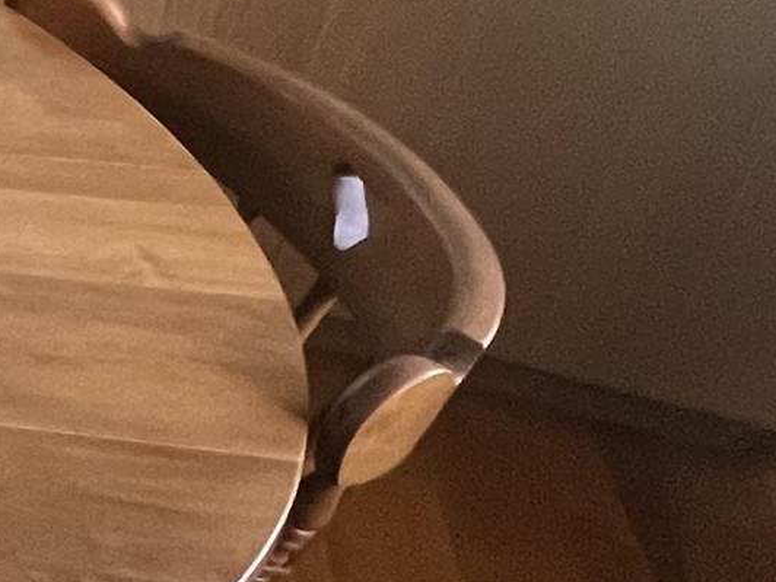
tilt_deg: -22.3
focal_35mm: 75
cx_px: -1103
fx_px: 1681
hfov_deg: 14.9
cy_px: -197
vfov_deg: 18.2
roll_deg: -0.2
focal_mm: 1.57
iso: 250
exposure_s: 1/63
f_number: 1.8
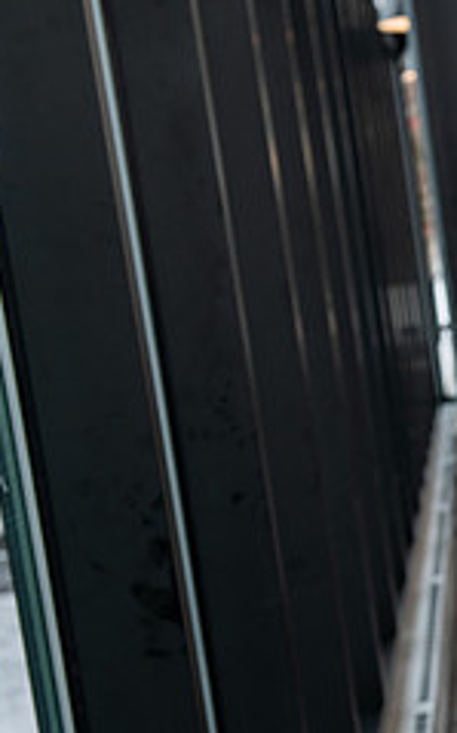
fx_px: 2076
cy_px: 529
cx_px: 650
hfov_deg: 12.1
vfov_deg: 19.9
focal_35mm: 104
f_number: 4
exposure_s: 1/200
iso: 400
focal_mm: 42
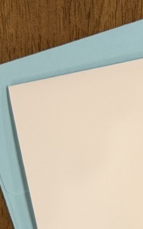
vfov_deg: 11.2
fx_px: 1155
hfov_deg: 6.7
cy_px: 249
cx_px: 358
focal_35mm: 185
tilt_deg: -86.4
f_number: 1.78
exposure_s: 1/60
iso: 160
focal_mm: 6.76
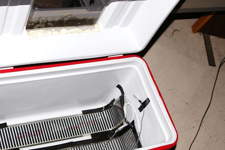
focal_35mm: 59
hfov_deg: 33.7
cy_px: 87
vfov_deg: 22.9
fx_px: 369
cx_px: 78
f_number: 5.6
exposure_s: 1/60
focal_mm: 28
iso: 100
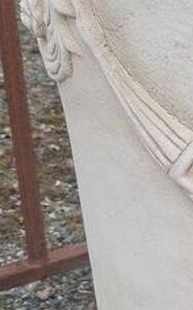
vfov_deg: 16.6
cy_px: 148
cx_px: 397
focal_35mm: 126
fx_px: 1062
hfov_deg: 9.6
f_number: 1.8
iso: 50
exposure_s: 1/50
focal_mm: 4
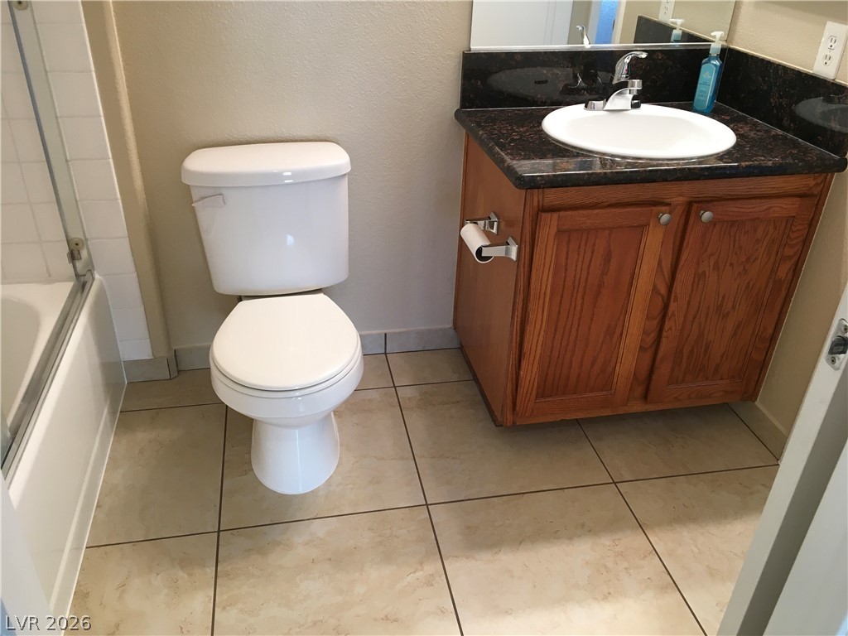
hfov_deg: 61.7
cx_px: 424
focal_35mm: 29
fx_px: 710
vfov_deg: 48.2
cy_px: 318
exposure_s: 1/30
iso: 50
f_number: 2.2
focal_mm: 4.15
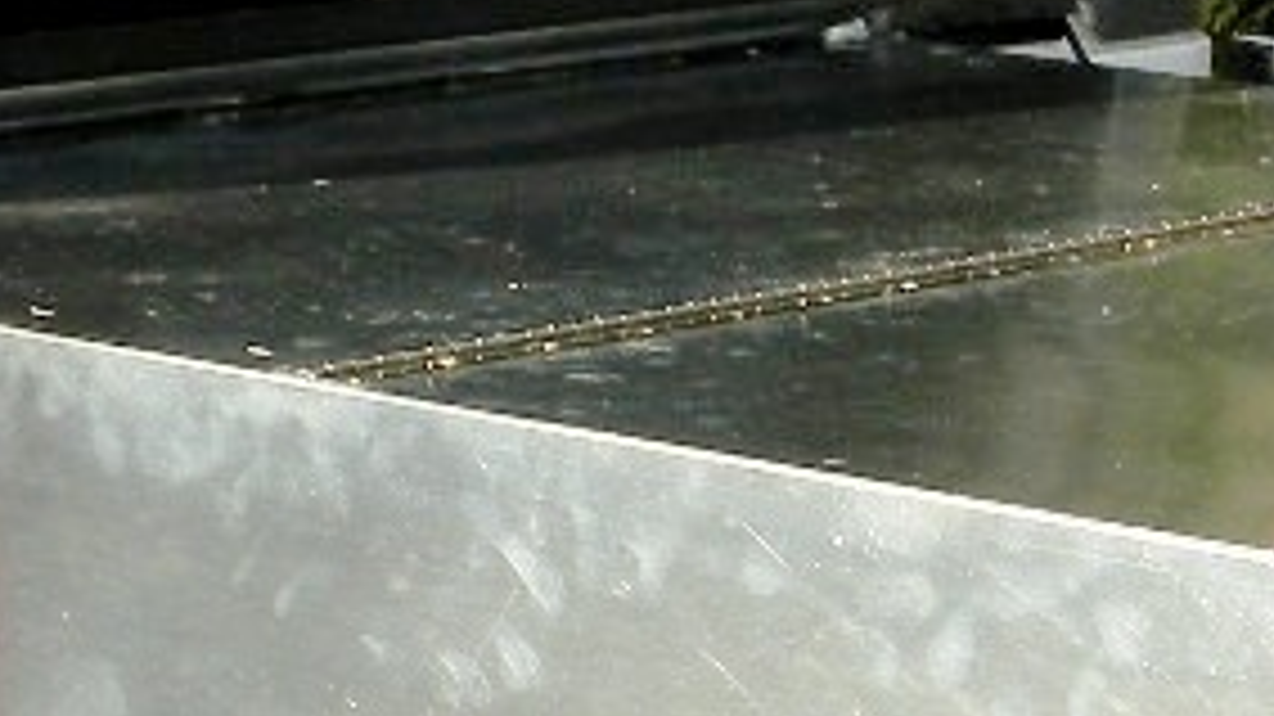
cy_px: 288
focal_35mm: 207
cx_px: 923
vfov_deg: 5.9
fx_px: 6991
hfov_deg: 10.4
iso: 64
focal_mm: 7.4
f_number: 5.6
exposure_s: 1/158
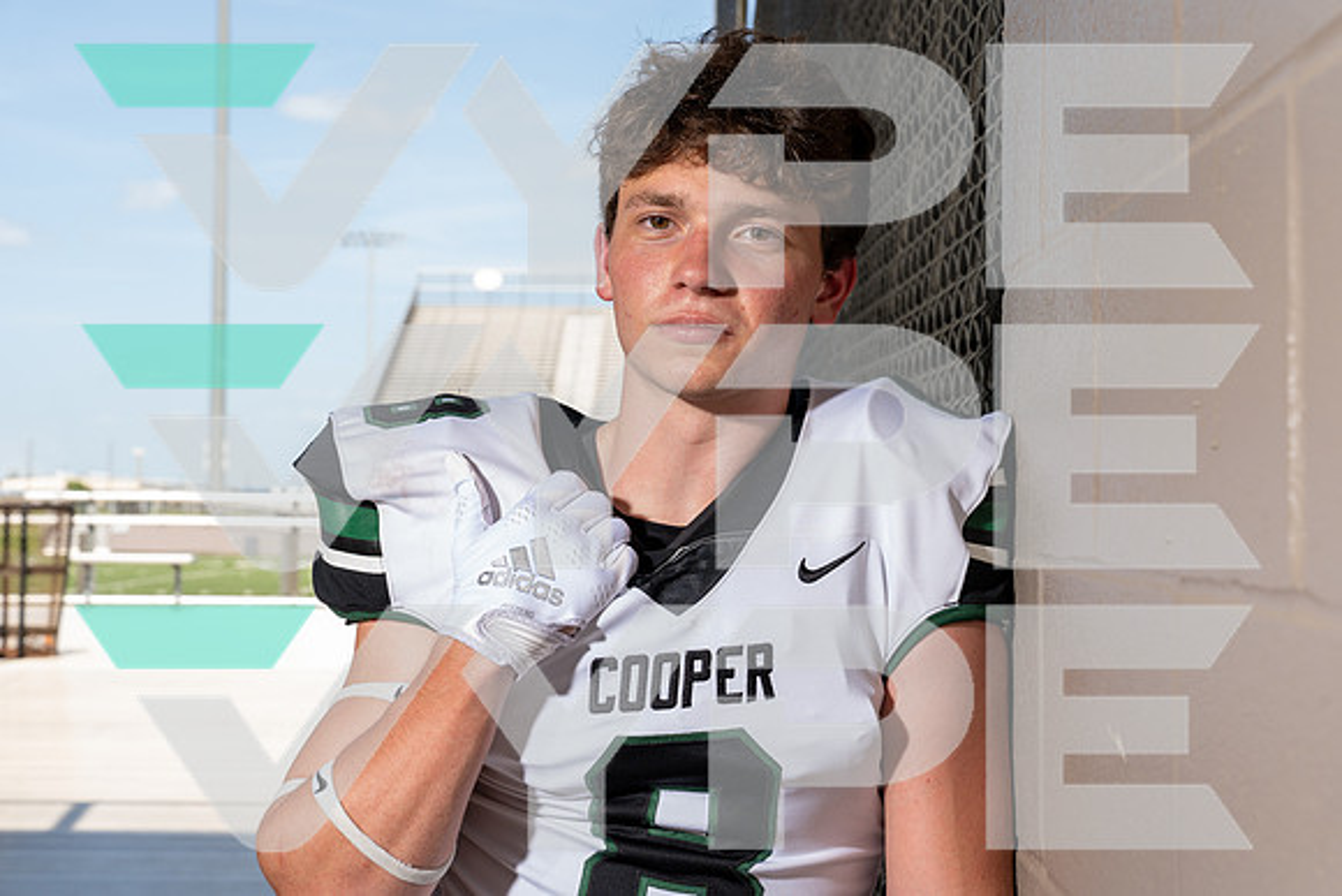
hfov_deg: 35.0
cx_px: 671
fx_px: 2125
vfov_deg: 23.8
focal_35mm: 57
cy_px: 448
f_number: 8
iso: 320
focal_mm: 57
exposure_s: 1/250
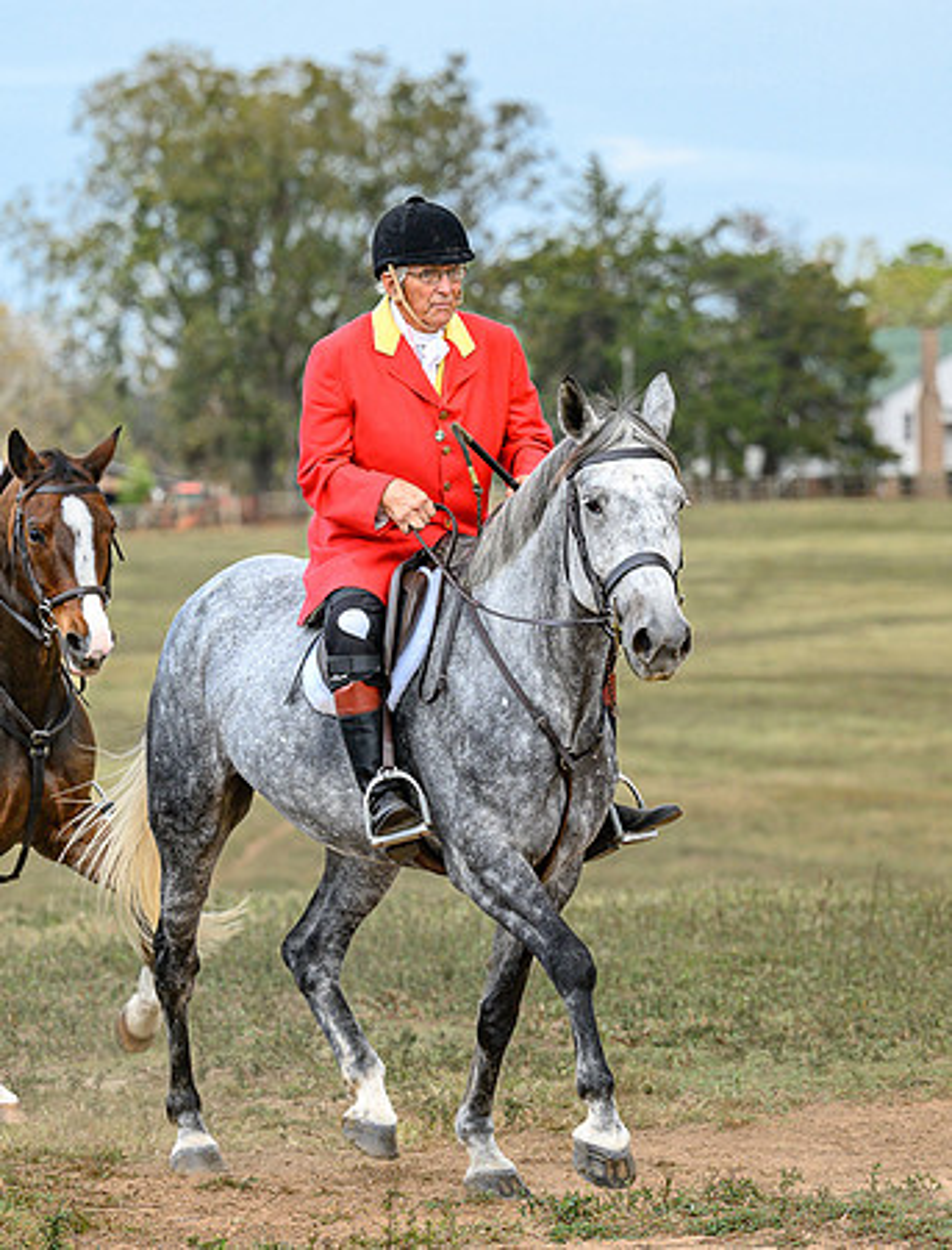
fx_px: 7907
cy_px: 723
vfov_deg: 9.0
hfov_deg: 6.9
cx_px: 472
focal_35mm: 218
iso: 400
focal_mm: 115
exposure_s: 1/1000
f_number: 3.5
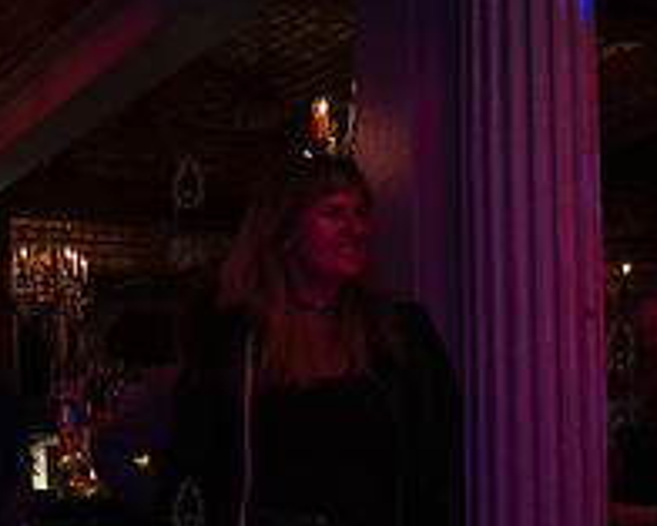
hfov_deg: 22.1
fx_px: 1673
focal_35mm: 86
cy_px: 533
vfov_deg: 17.4
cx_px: 184
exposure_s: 1/125
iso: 10000
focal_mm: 31
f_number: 2.8
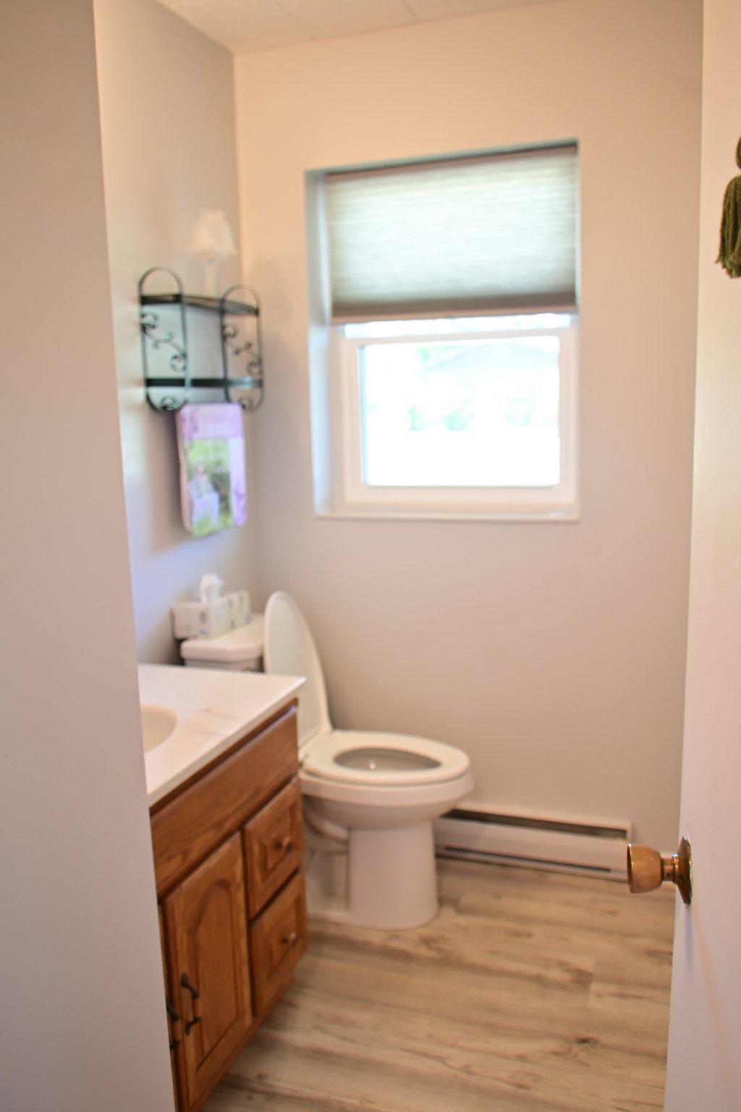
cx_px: 370
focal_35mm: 30
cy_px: 556
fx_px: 926
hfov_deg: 43.6
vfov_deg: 61.9
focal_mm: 20
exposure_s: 1/50
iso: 400
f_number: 3.2
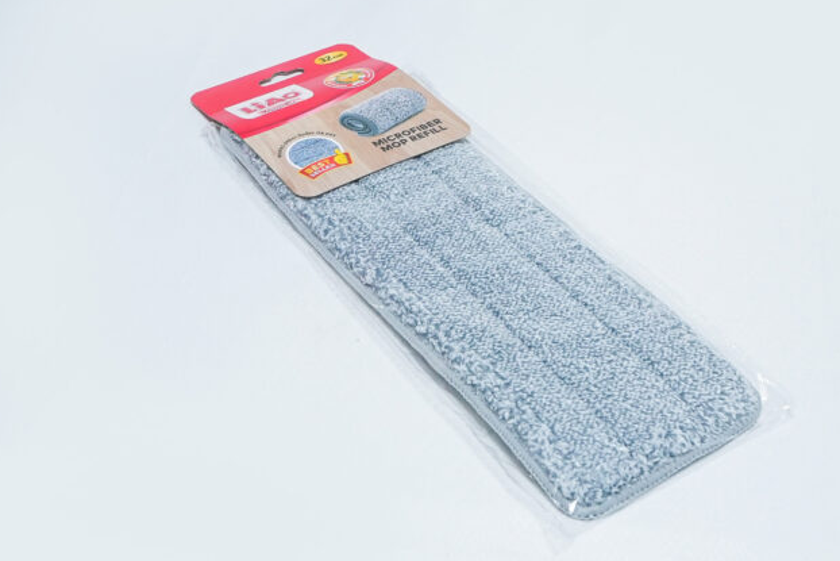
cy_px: 263
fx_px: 1260
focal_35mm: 54
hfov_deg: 36.8
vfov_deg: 25.1
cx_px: 463
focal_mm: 32
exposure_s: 1/160
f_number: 9
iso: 2500
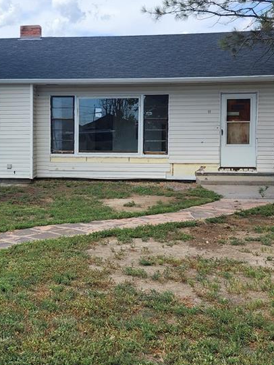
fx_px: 538
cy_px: 164
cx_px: 57
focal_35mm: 51
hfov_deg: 28.0
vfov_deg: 37.4
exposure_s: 1/1189
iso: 25
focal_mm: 5.54
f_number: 1.8
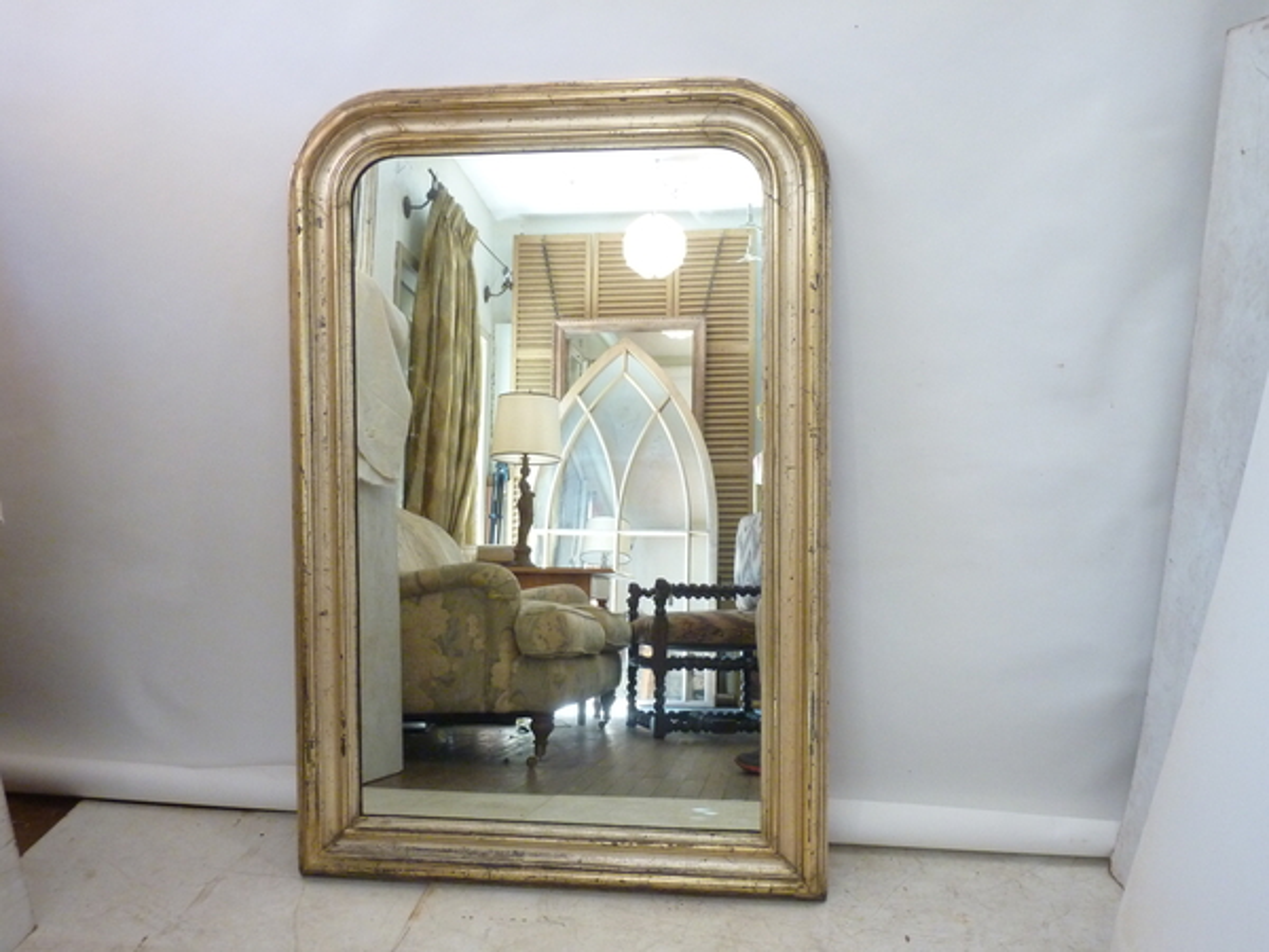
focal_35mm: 32
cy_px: 476
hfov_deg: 56.8
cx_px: 634
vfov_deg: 44.2
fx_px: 1173
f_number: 3.5
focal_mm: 5.3
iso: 400
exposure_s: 1/25
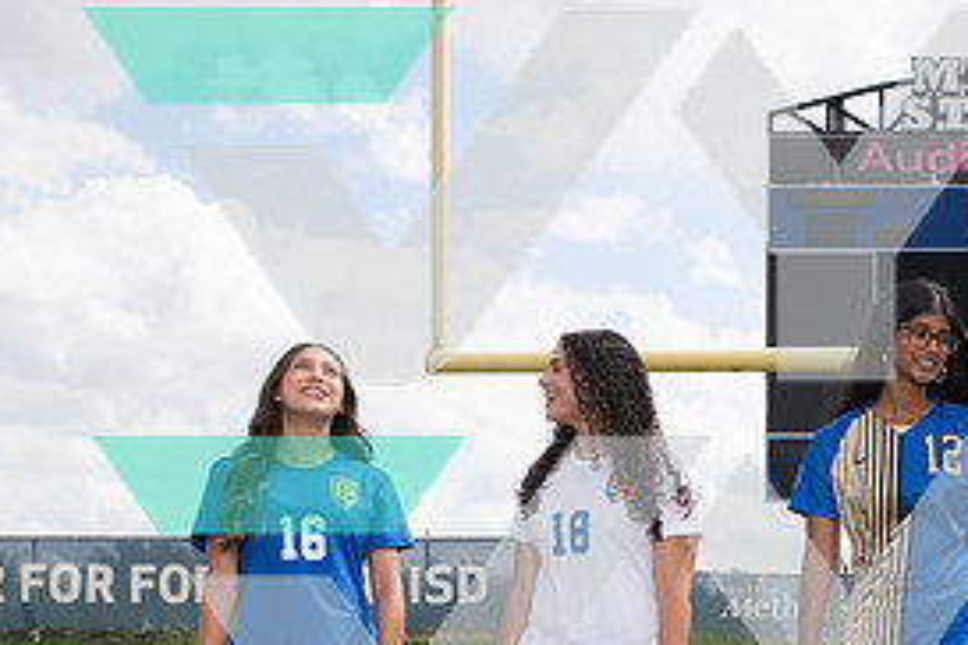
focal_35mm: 85
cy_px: 626
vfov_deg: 15.8
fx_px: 2285
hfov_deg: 22.8
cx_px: 996
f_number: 7.1
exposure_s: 1/400
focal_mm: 40
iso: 125
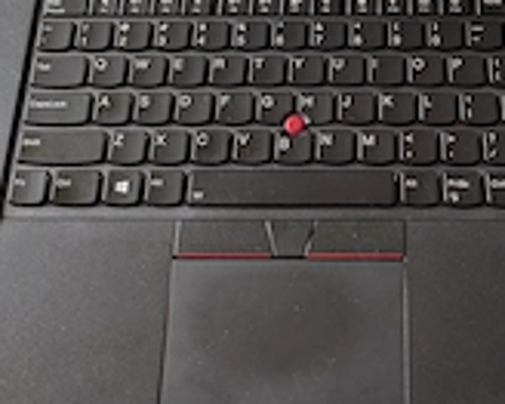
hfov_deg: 32.7
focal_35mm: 57
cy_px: 3
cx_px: 342
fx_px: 851
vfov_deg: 25.4
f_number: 1.68
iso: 151
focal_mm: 6.9
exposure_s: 1/50.2
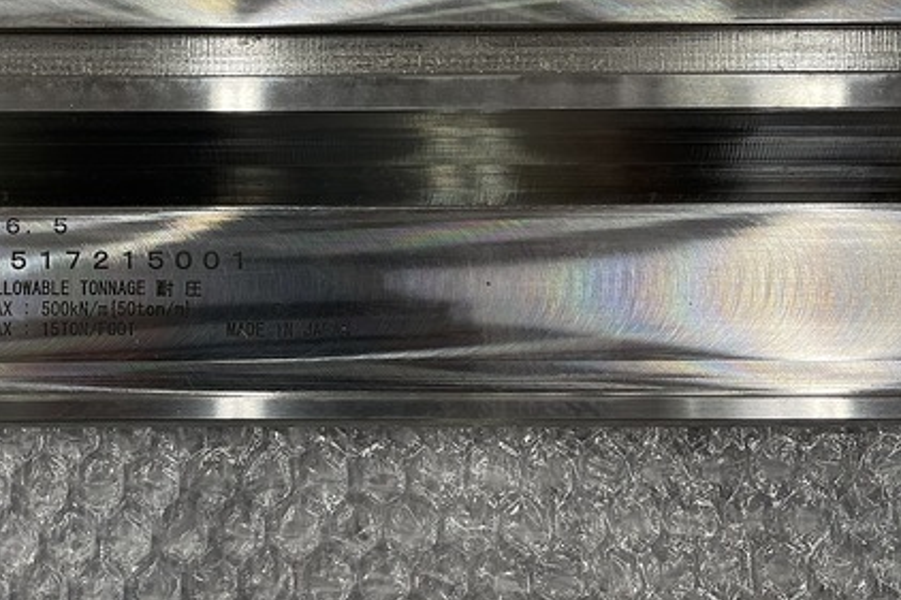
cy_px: 214
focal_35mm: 41
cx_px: 222
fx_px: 1026
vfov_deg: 32.4
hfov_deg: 45.7
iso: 100
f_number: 1.6
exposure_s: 1/100
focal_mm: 5.1
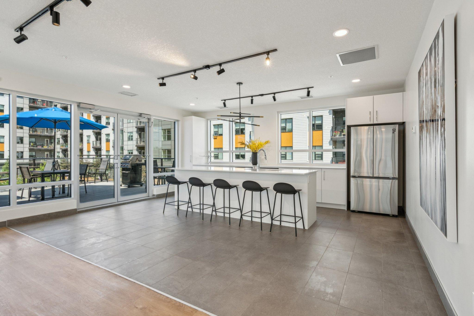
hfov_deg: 93.3
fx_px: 224
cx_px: 237
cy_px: 158
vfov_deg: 70.4
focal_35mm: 17
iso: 800
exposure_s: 1/250
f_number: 8
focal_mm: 17
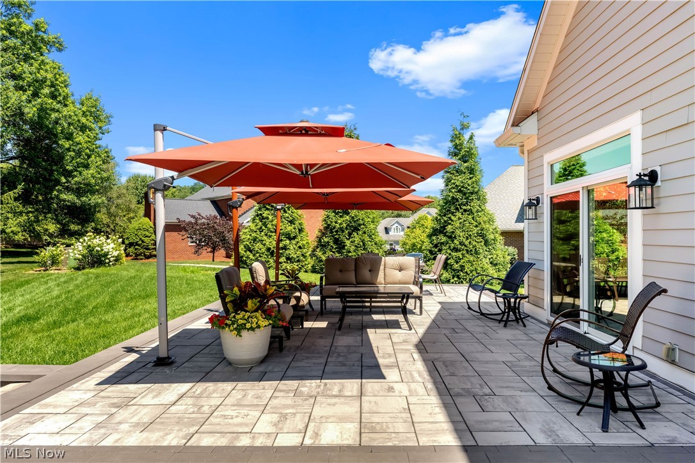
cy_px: 232
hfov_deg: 73.7
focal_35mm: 24
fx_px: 463
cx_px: 348
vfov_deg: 53.1
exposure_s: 1/500
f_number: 8
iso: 400
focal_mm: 24
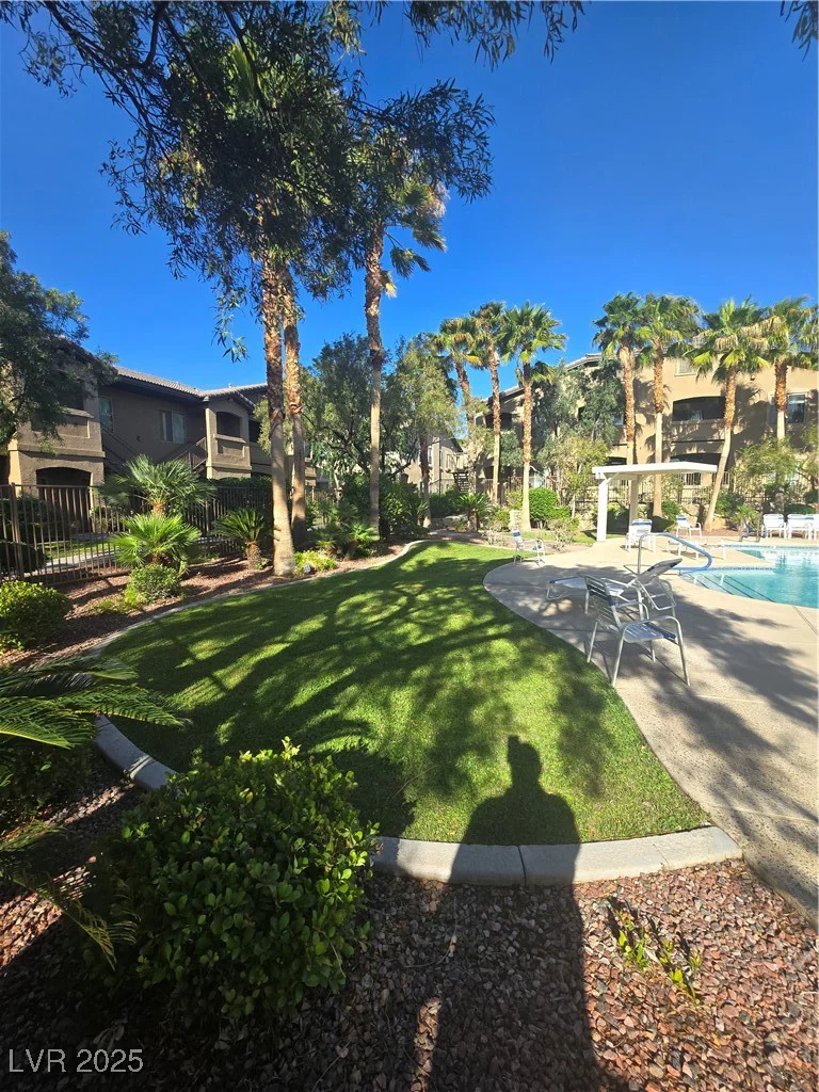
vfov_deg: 106.2
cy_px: 546
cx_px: 410
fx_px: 410
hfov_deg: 89.9
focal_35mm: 13
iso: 50
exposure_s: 1/1195
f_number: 2.2
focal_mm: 2.2
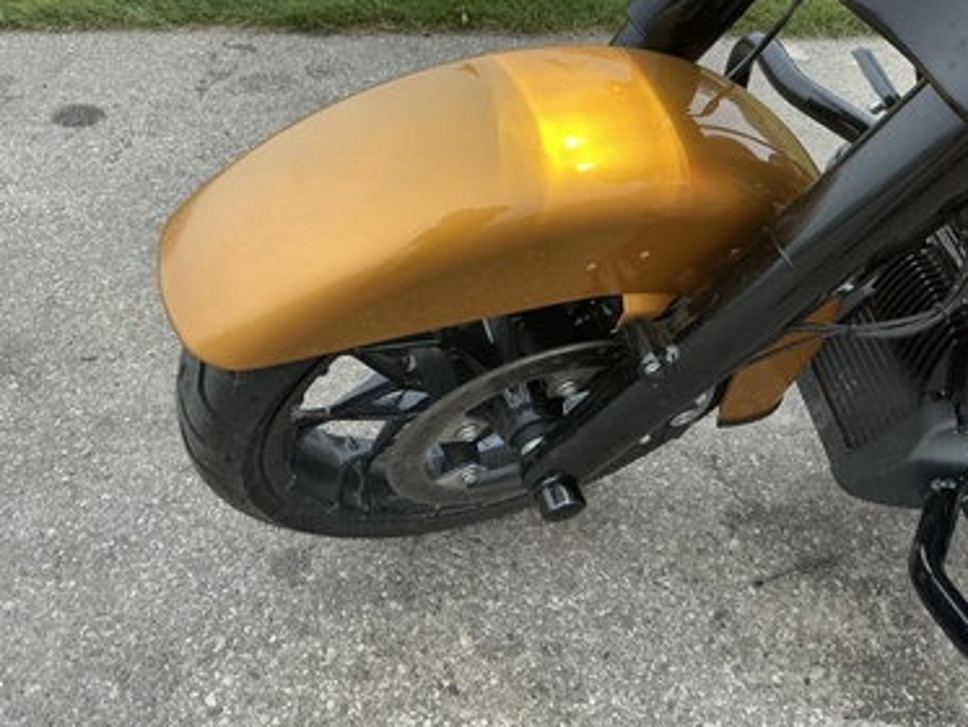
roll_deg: -3.3
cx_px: 483
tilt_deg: -40.1
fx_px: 839
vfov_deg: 46.8
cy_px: 345
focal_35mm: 30
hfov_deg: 59.9
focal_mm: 3
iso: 64
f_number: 1.8
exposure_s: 1/78
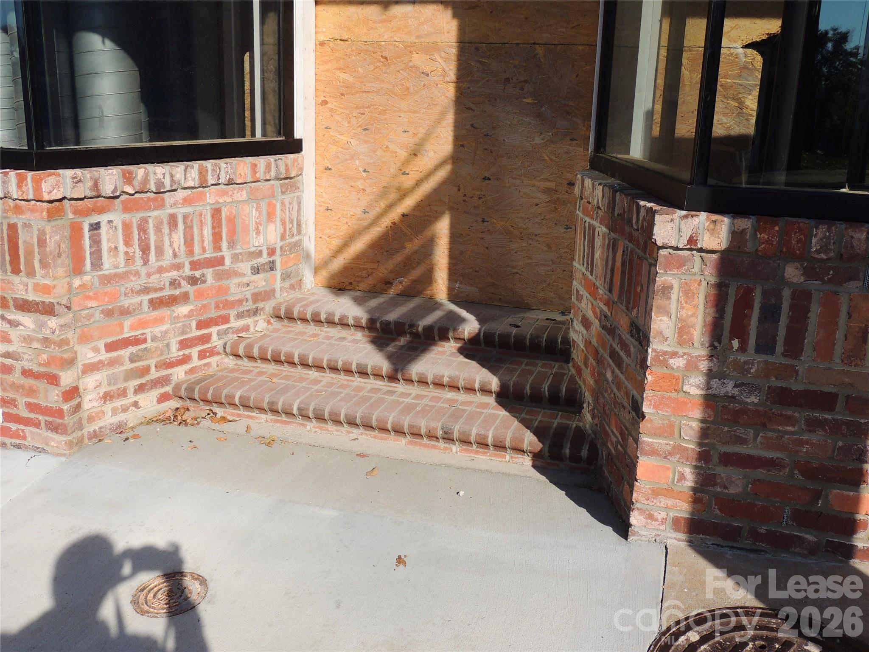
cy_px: 326
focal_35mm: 33
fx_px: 828
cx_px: 434
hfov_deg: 55.4
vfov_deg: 42.9
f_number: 3.6
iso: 100
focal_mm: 5.8
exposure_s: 1/1250
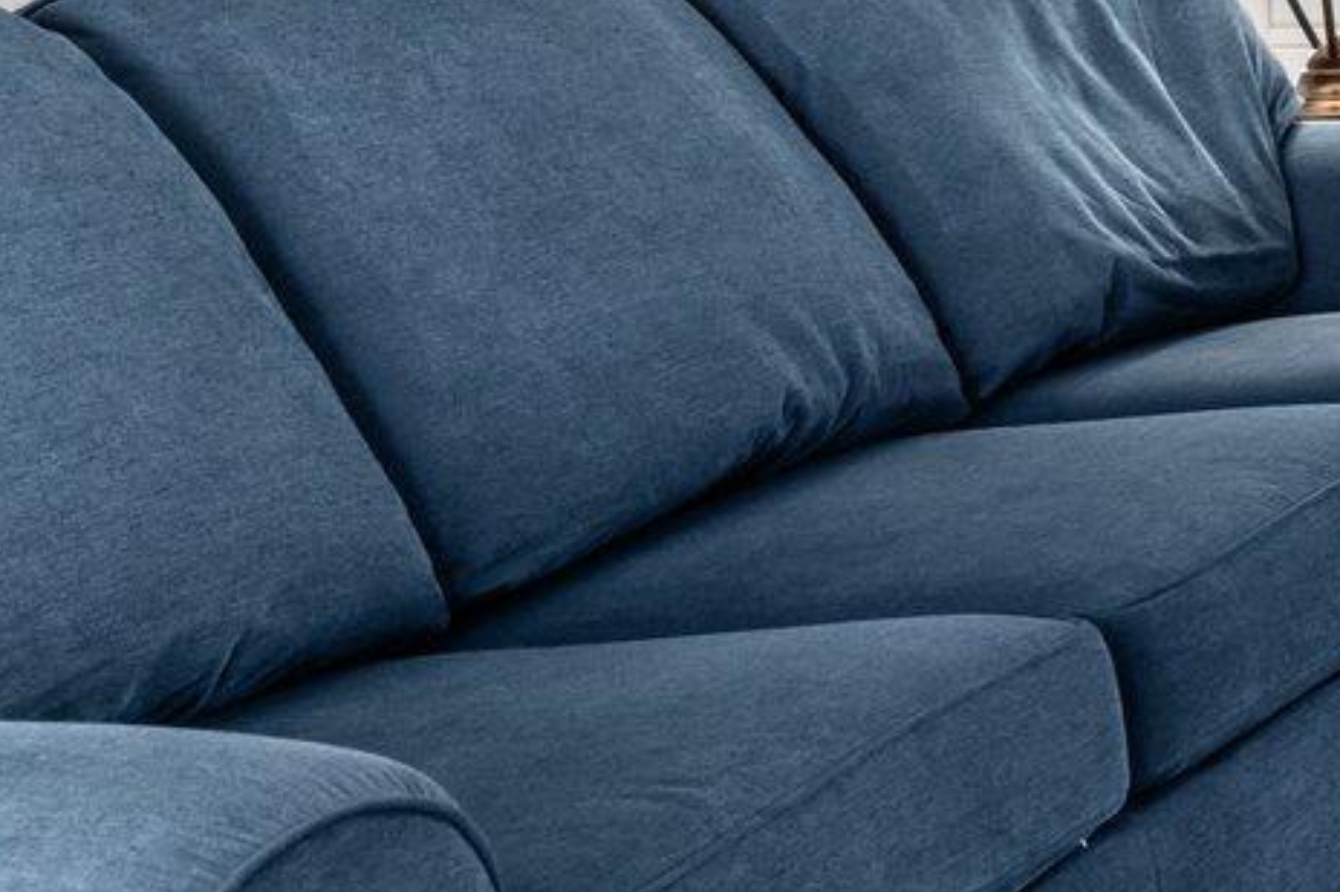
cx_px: 2807
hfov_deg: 17.4
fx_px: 2791
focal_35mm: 75
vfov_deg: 17.0
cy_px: -293
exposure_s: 1/13
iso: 250
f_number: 7.1
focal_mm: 17
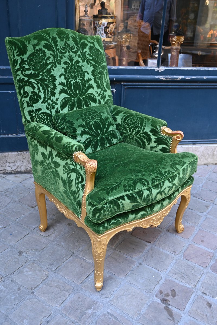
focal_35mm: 35
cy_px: 162
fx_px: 319
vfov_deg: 54.1
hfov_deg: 37.6
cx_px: 108
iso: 400
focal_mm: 23.5
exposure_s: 1/250
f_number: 4
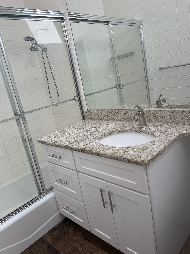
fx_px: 190
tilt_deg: -13.8
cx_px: 95
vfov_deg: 67.3
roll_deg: +11.2
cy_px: 125
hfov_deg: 53.1
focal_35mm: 26
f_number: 1.78
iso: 64
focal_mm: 6.76
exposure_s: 1/208
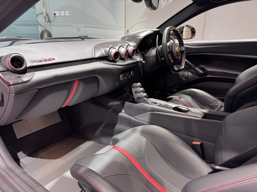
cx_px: 128
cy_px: 96
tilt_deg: -18.6
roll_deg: -0.6
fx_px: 178
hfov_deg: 71.6
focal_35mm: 24
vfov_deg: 56.8
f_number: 1.78
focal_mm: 6.76
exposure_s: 1/50
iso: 200
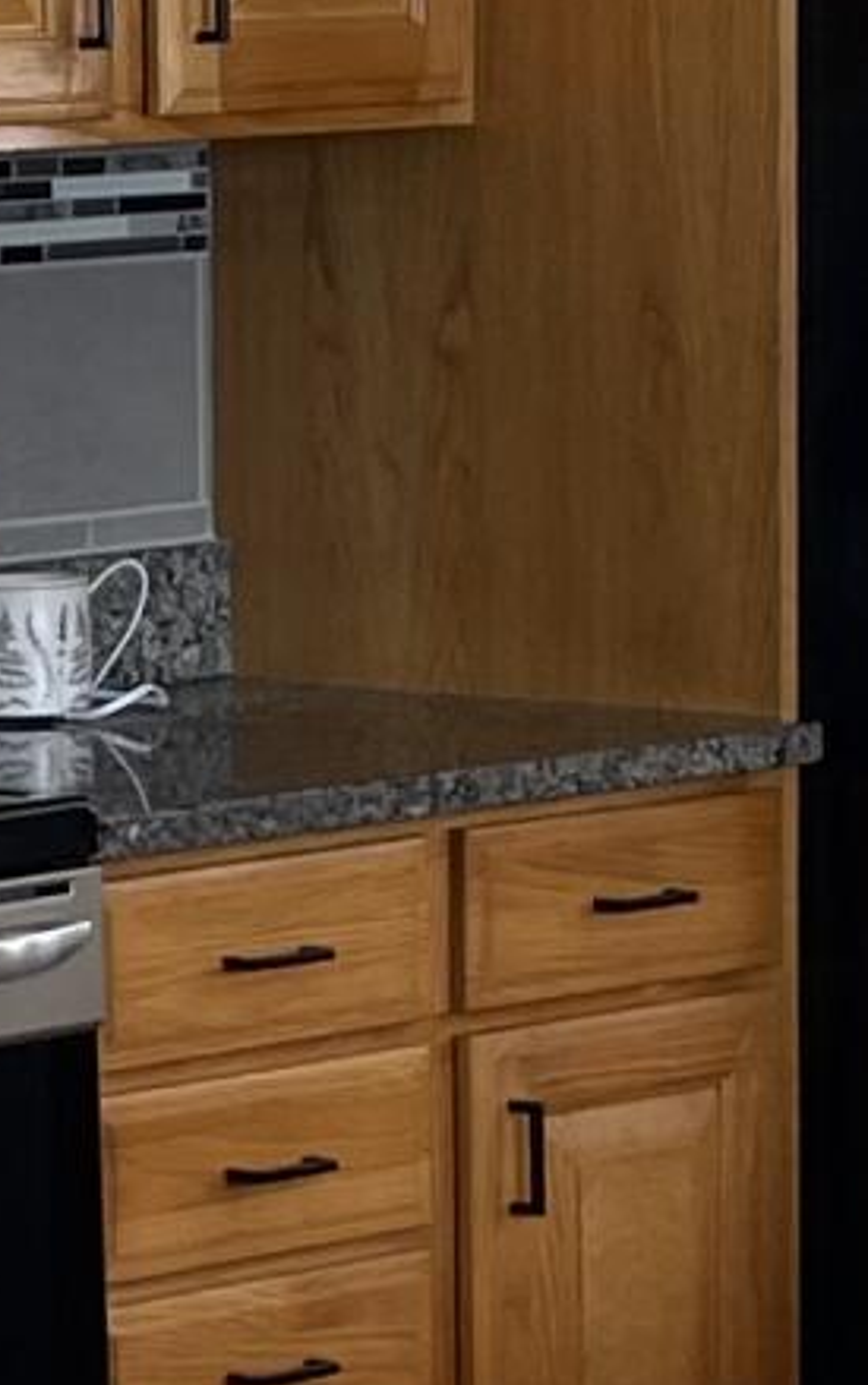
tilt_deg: -8.7
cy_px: 1088
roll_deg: +1.8
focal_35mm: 181
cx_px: -619
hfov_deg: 7.1
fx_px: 6840
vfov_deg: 11.5
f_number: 1.6
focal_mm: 5.1
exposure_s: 1/121
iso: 80
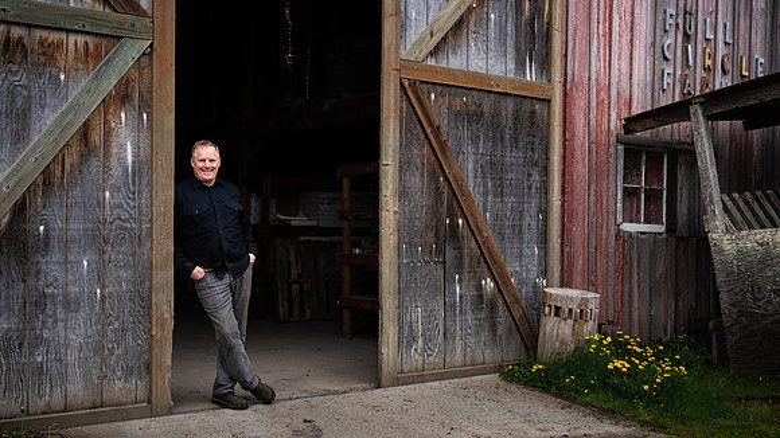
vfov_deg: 31.4
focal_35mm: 38
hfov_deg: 53.2
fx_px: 779
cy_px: 237
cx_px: 401
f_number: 4
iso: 200
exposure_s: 1/200
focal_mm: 35
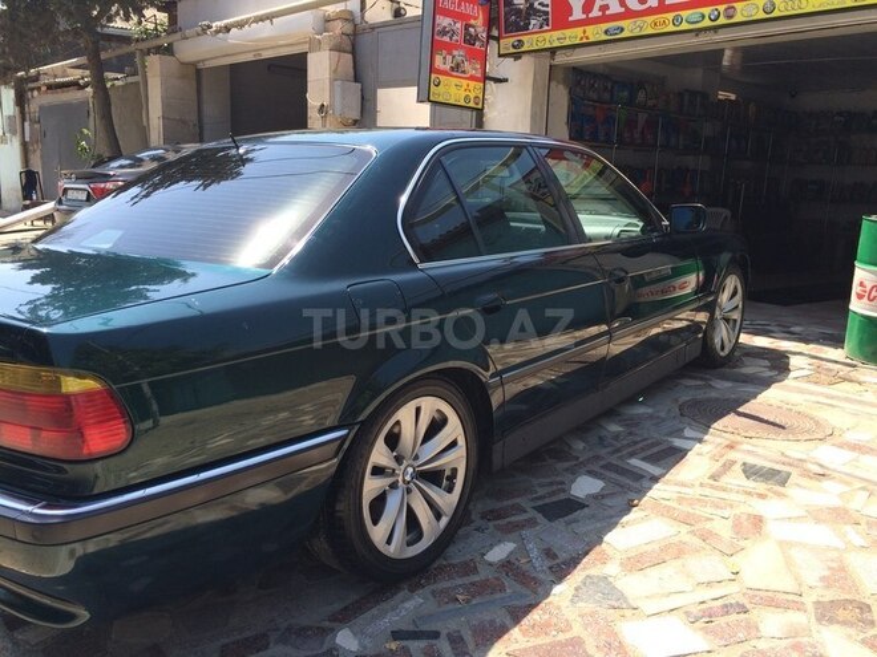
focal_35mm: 29
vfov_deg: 48.2
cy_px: 328
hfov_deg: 61.7
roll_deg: +0.2
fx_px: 735
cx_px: 438
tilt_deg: -8.8
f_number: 2.2
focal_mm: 4.15
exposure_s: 1/805
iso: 32
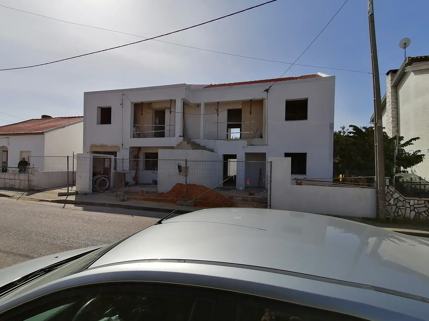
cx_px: 214
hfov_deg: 91.0
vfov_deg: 74.7
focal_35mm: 17
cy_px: 160
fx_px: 211
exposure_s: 1/3472
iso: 50
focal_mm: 2.7
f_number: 2.4
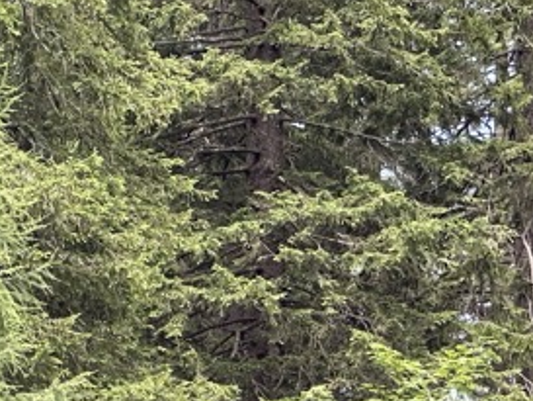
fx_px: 4452
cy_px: 426
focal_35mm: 289
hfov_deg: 6.8
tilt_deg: +10.1
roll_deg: +0.6
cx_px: 791
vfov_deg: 5.1
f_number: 2.8
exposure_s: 1/99
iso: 64
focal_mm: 9
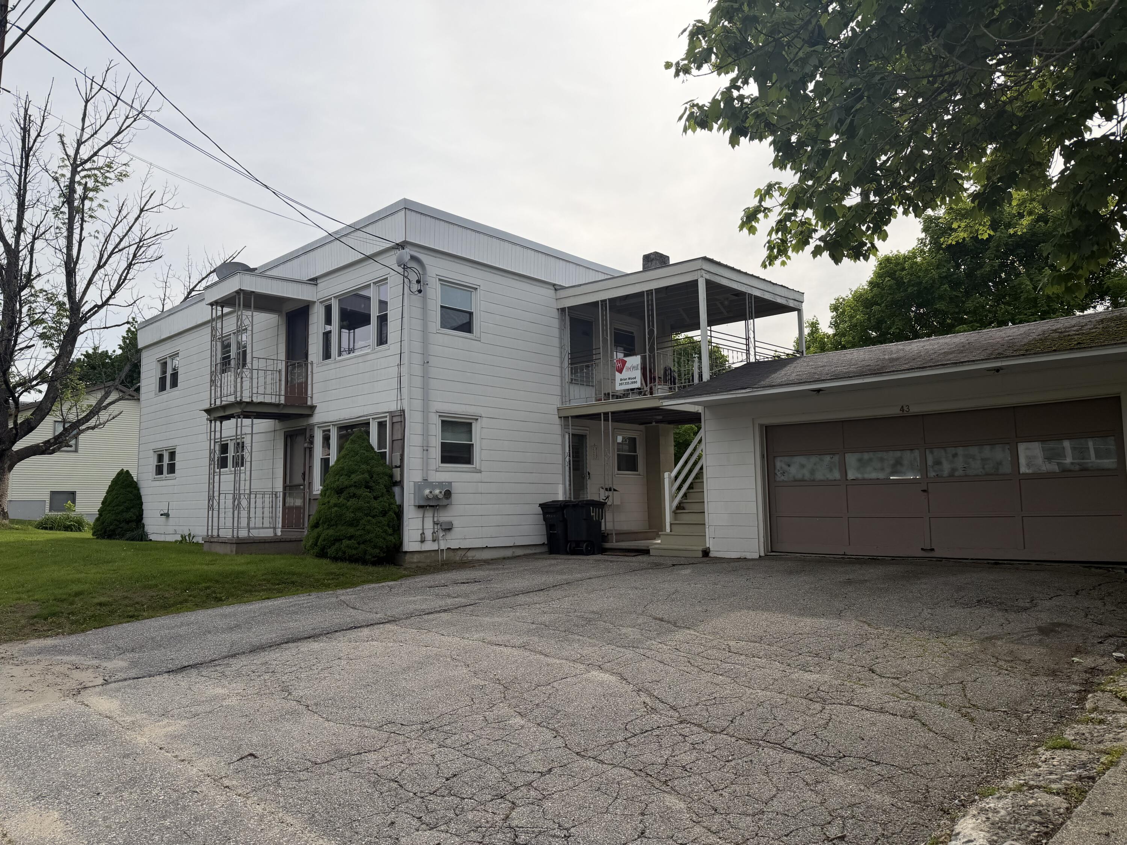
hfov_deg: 71.6
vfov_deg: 56.8
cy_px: 422
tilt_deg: +5.9
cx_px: 564
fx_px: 781
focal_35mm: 24
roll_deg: +1.7
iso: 80
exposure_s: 1/6711
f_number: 1.78
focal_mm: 6.76
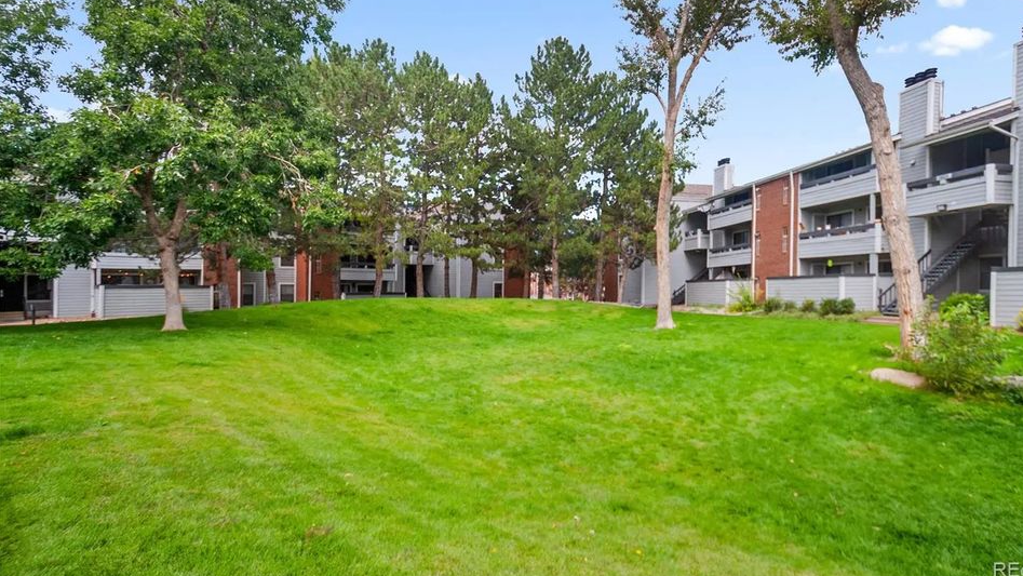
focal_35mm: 17
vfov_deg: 63.0
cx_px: 552
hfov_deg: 95.7
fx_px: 461
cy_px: 215
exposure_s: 1/640
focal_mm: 10
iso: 200
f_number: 3.5
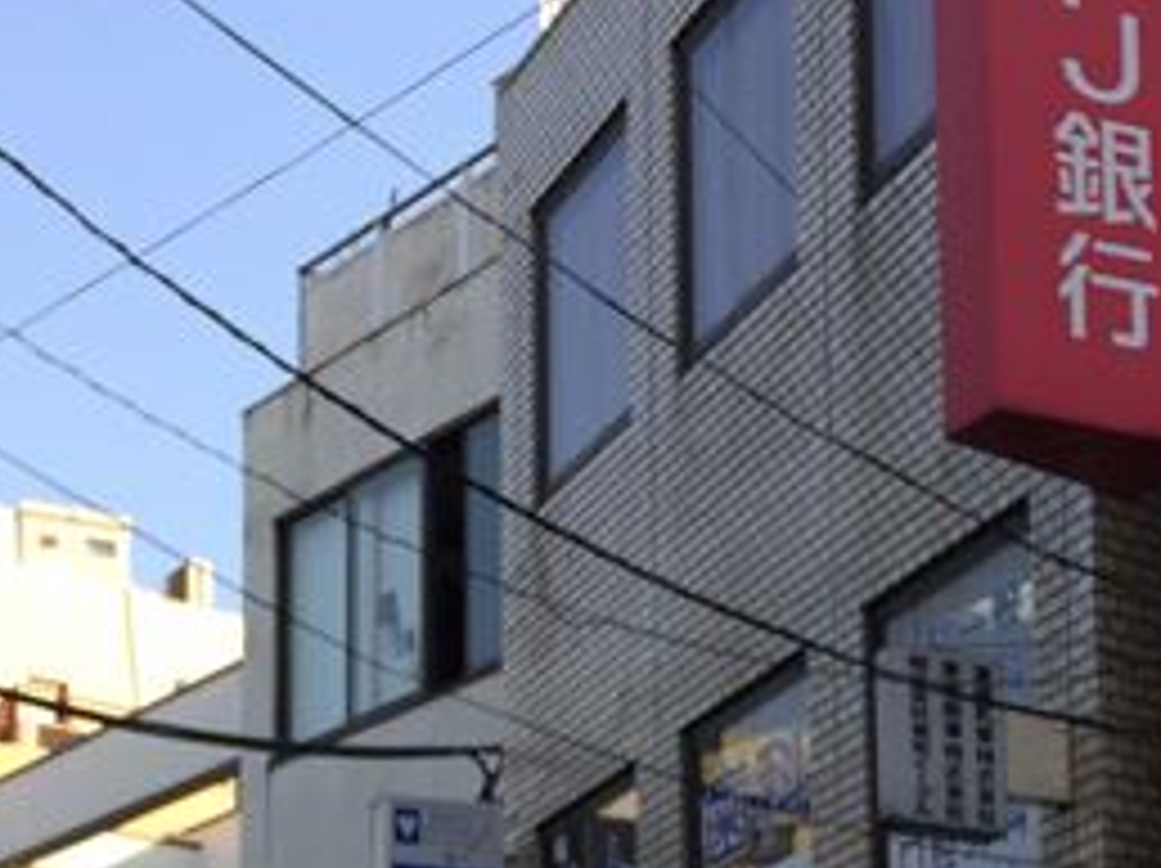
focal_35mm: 90
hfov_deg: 21.8
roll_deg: +0.7
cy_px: 1151
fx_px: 3016
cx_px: 648
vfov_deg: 15.5
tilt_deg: +6.8
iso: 32
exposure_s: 1/684
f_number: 2.2
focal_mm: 4.15
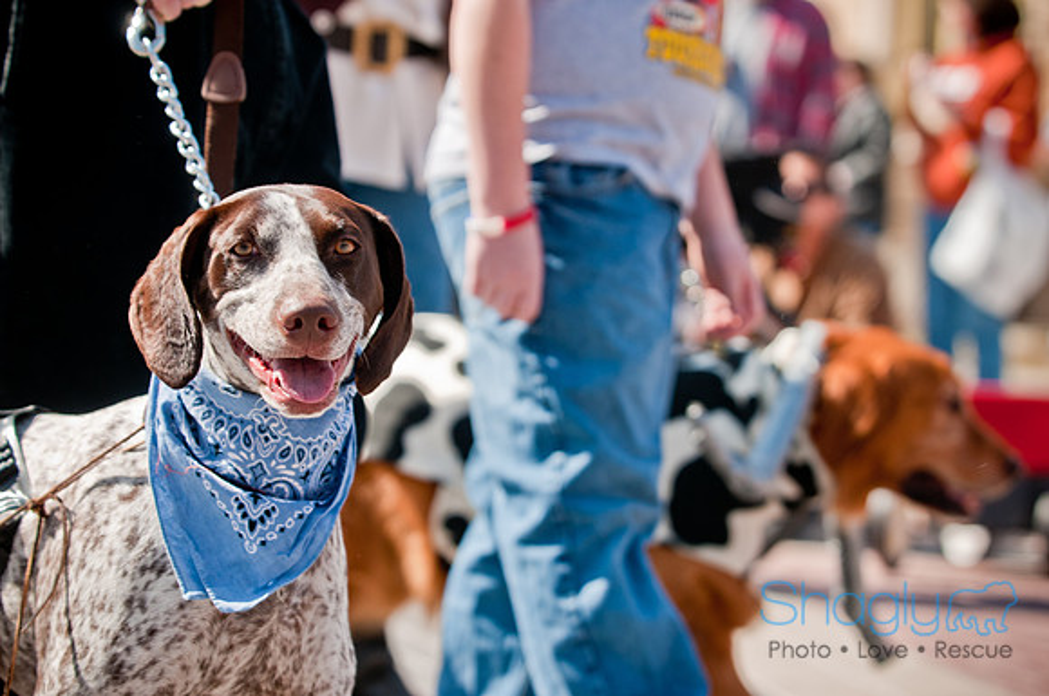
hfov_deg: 17.1
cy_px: 348
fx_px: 3492
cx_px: 524
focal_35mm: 120
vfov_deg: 11.4
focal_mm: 80
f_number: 4
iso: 200
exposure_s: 1/1000
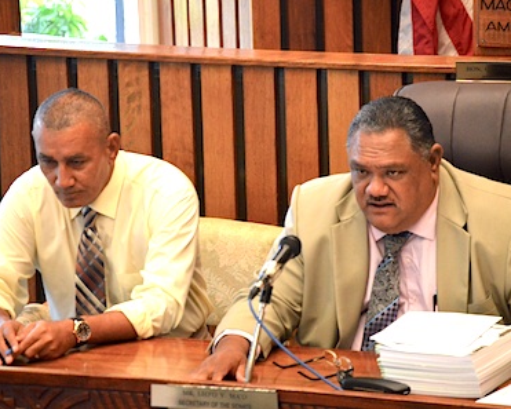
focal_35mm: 299
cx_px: 252
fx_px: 4517
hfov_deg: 6.5
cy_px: 204
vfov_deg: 5.2
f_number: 5.3
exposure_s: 1/160
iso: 3200
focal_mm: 175
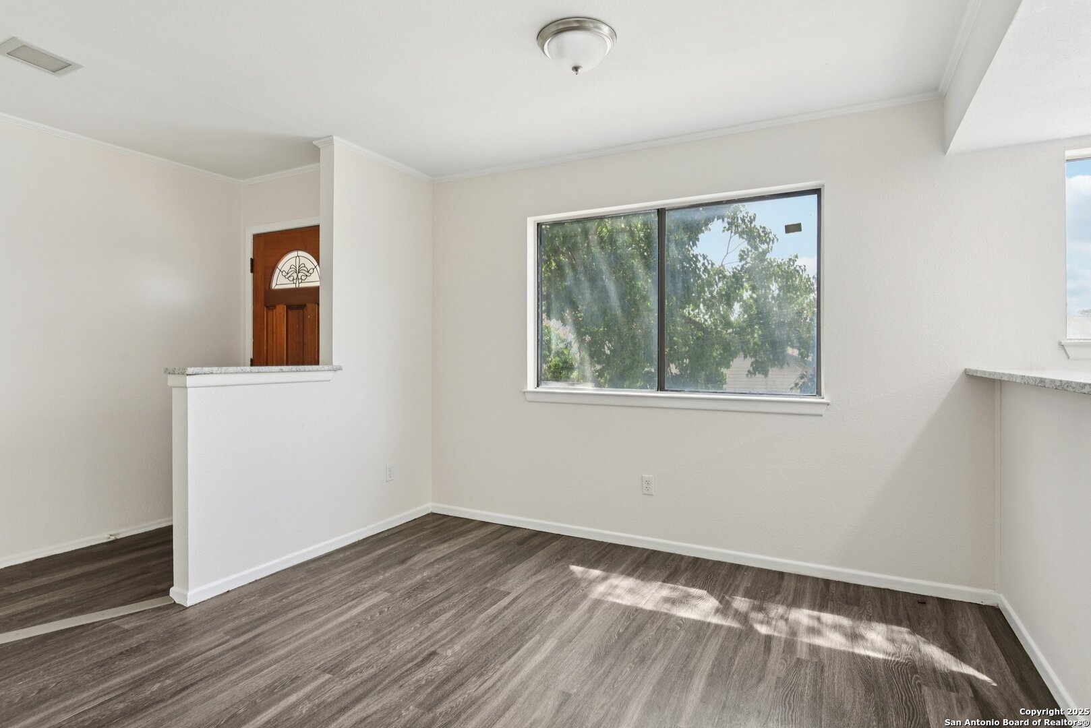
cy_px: 364
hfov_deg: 90.0
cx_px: 546
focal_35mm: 18
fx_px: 546
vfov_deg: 67.4
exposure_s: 1/20
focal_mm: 18
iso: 900
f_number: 8
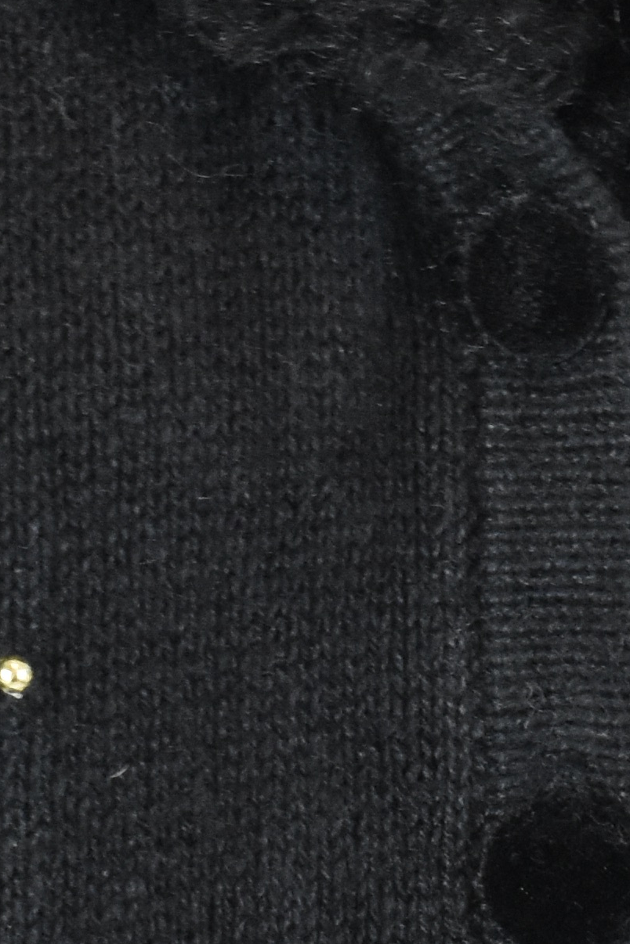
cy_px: 473
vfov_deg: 9.5
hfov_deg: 6.3
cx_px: 130
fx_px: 5682
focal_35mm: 216
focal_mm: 29
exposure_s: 1/30
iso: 1600
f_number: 13
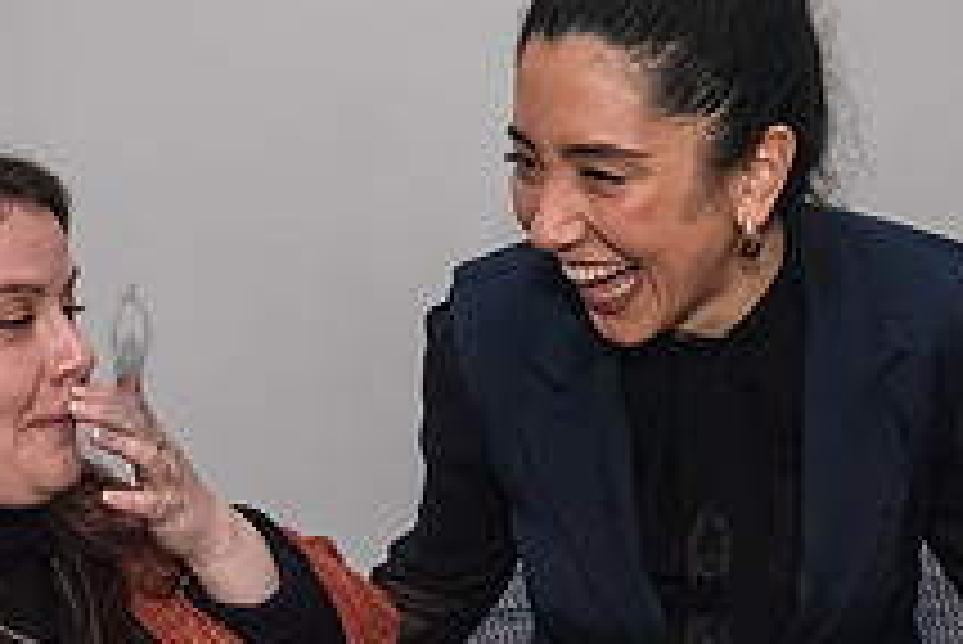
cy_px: 579
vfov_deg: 14.3
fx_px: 2543
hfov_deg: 21.3
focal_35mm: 95
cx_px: 706
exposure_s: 1/400
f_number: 4.5
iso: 8000
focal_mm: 35
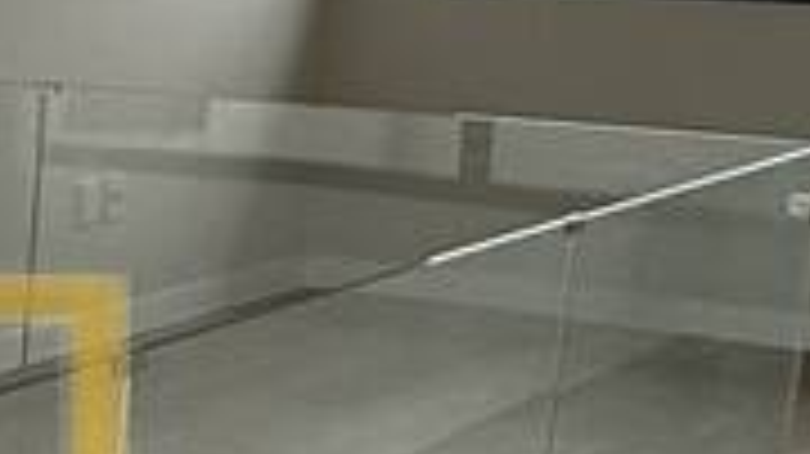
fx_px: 2619
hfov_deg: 15.1
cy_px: 454
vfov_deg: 9.8
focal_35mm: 122
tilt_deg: -12.7
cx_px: -666
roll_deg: -1.0
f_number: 2.2
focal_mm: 2.22
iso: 64
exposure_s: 1/569
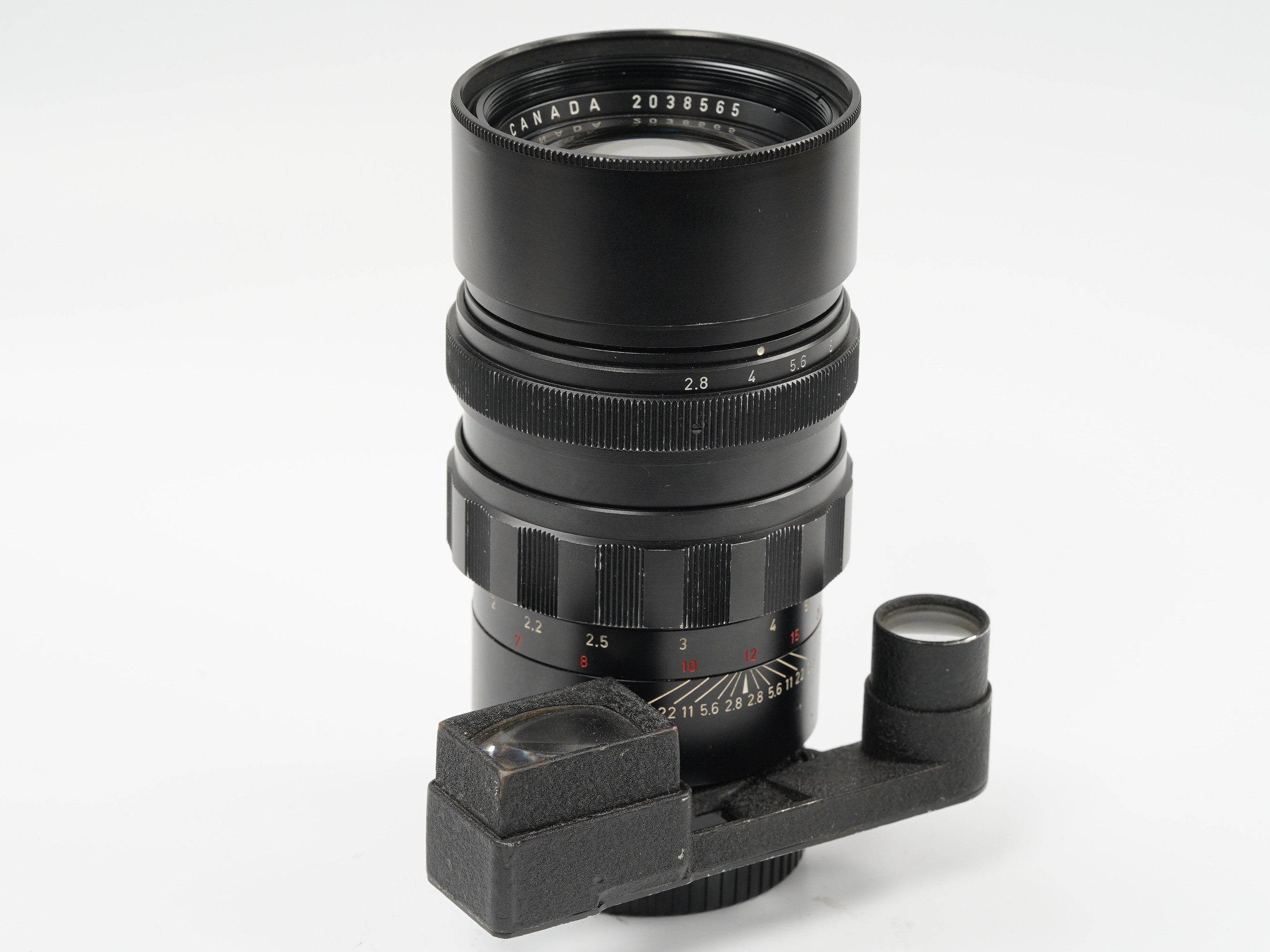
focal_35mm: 98
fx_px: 3595
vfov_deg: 15.1
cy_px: 476
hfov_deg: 20.0
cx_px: 649
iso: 1000
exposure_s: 1/10
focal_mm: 90
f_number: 11
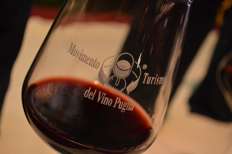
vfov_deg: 22.6
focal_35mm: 60
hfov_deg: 33.4
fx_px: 387
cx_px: 116
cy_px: 77
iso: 3200
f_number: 5.3
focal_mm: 40
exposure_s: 1/60
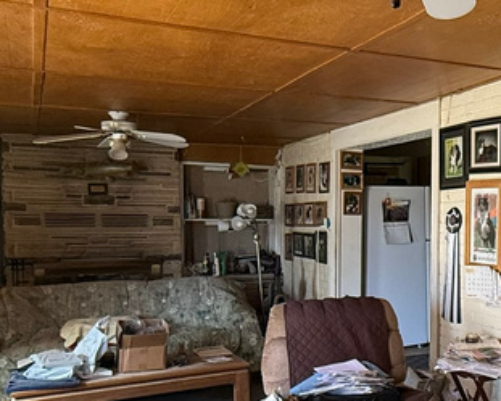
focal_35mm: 45
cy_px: 245
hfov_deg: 36.8
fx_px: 667
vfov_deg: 33.3
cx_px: 503
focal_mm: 2.22
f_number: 2.2
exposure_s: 1/99
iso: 250
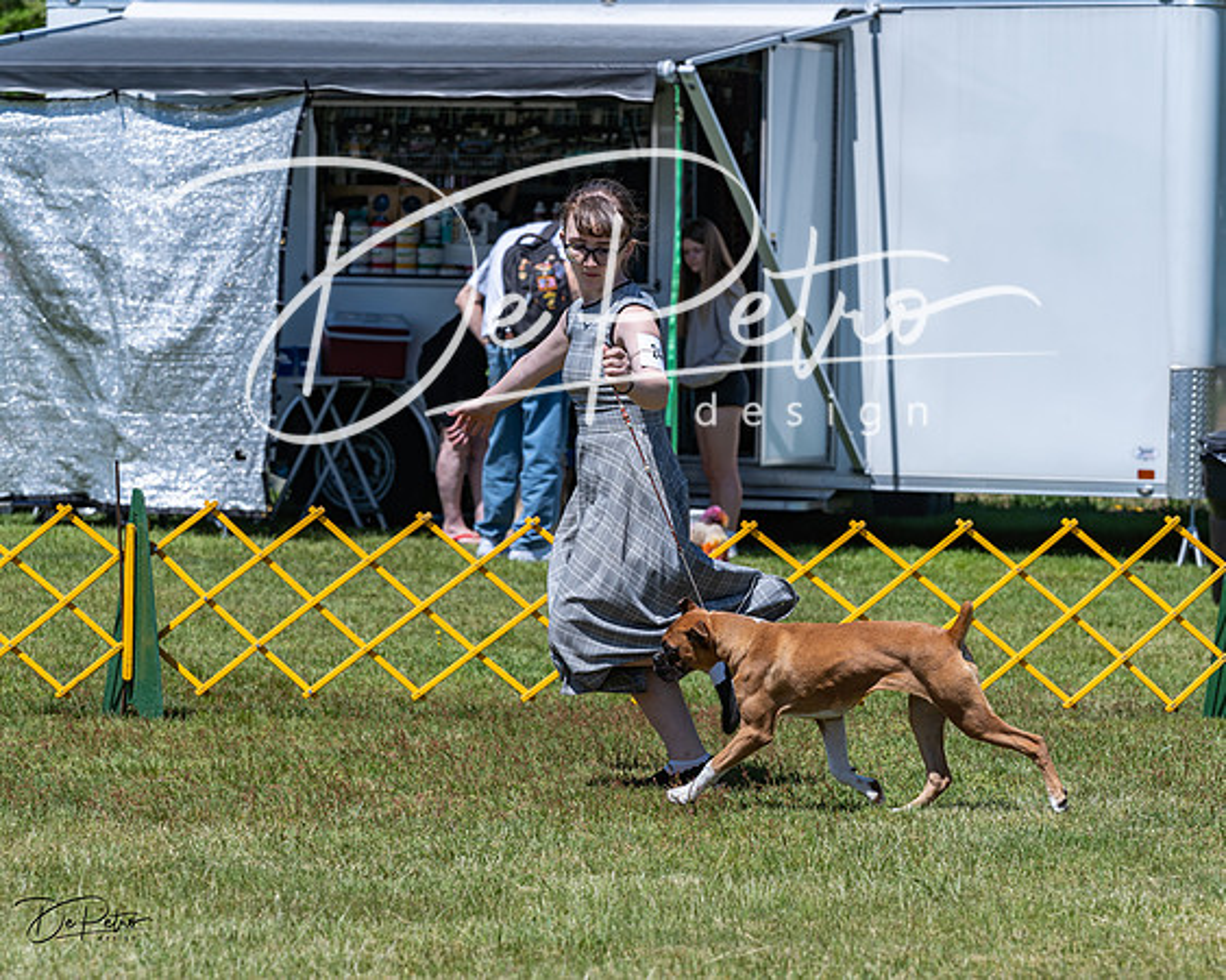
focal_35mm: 148
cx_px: 613
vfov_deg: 10.5
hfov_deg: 13.1
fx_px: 5351
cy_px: 490
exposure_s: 1/640
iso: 100
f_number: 6.3
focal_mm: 131
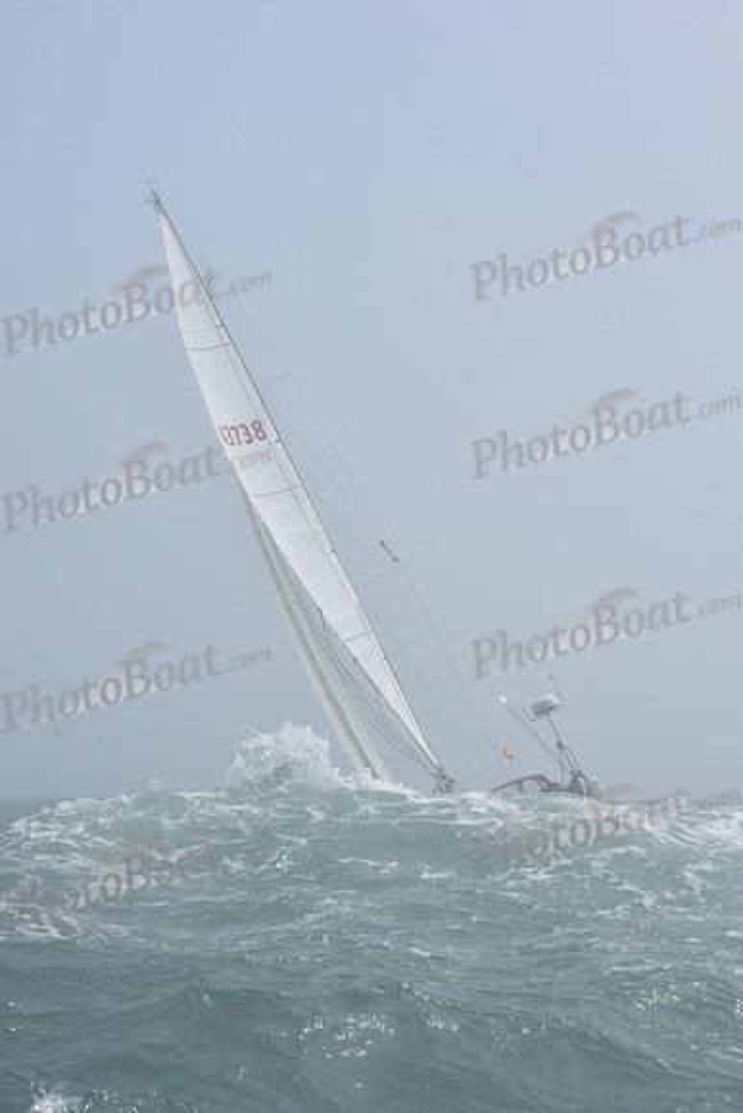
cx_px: 372
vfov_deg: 28.8
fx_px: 2166
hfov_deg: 19.5
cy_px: 556
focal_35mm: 70
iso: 320
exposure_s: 1/800
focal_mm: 70
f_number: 13
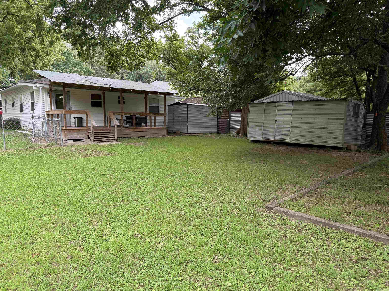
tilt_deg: -5.8
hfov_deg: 71.6
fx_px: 270
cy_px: 146
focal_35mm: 24
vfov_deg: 56.8
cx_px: 194
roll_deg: -0.7
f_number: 1.78
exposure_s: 1/267
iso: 100
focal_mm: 6.76
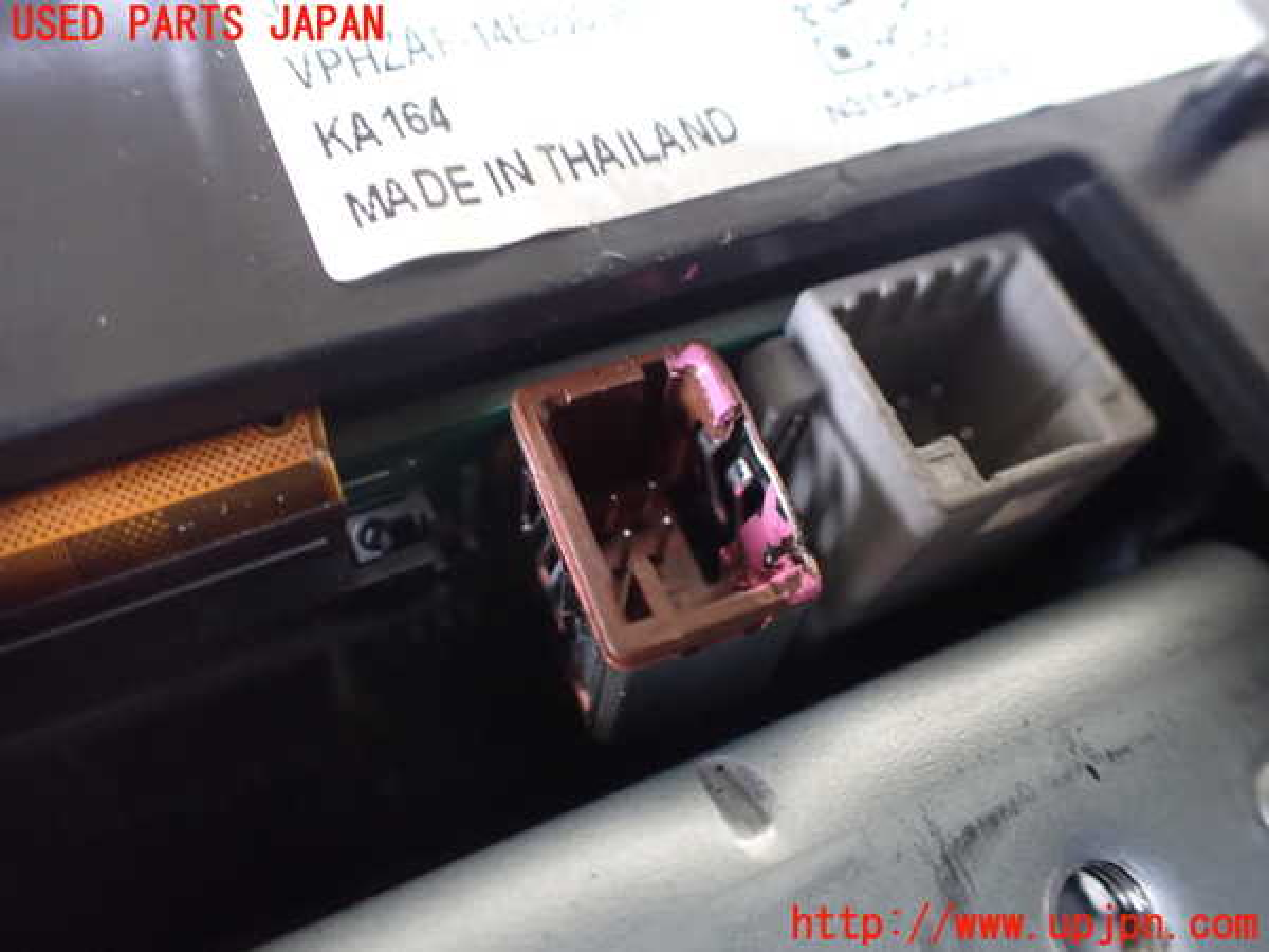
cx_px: 634
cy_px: 476
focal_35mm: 30
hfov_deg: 60.0
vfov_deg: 46.8
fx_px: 1100
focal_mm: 5.4
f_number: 2.3
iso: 1250
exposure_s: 1/30
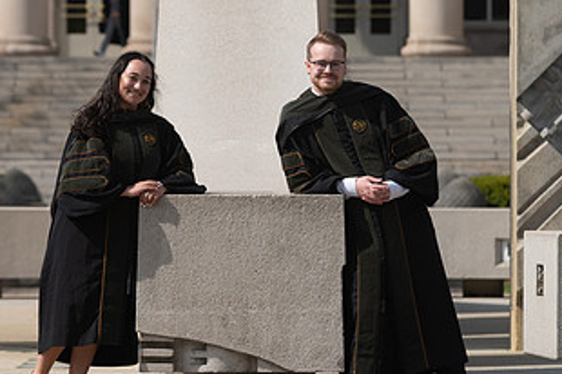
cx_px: 303
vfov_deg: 4.9
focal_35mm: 281
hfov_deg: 7.3
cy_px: 87
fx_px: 4382
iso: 125
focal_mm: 150
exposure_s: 1/800
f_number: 4.5
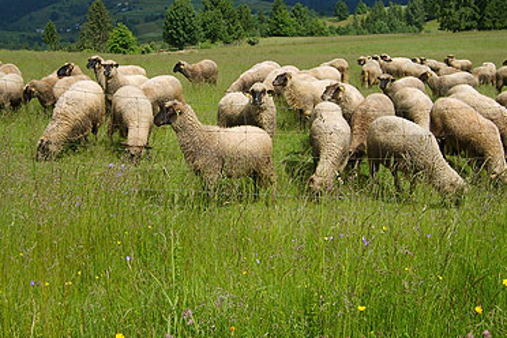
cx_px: 241
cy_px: 116
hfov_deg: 44.5
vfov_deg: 30.3
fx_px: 620
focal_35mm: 44
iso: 50
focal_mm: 5.8
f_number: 2.8
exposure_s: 1/1000
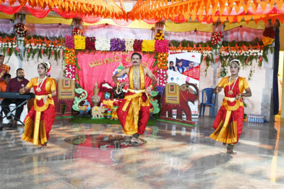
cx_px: 142
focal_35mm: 49
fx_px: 386
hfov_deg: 40.4
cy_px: 94
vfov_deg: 27.5
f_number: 4
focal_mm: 49
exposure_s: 1/60
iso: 3600
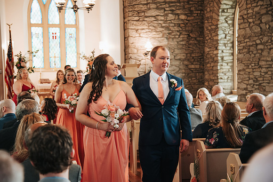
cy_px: 91
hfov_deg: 32.6
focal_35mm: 62
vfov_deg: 22.1
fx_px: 467
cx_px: 136
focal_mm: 58
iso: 1600
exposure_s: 1/60
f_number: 4
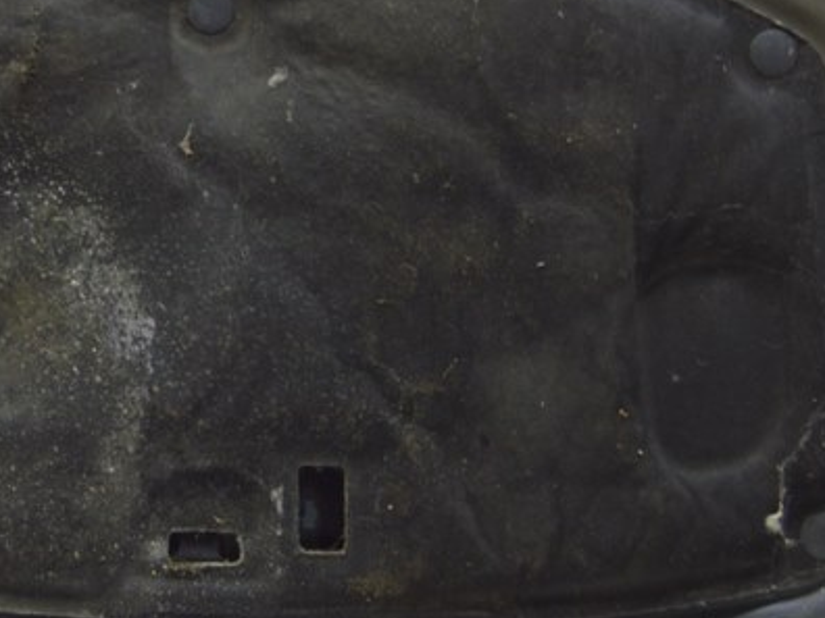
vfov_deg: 15.2
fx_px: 2312
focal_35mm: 97
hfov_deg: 19.2
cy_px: 161
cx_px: -150
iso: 400
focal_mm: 26
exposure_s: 1/20
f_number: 5.6
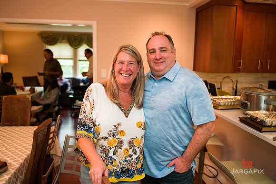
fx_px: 238
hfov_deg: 60.3
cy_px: 92
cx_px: 138
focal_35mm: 31
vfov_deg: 42.3
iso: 1600
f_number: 3.5
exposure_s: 1/200
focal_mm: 31
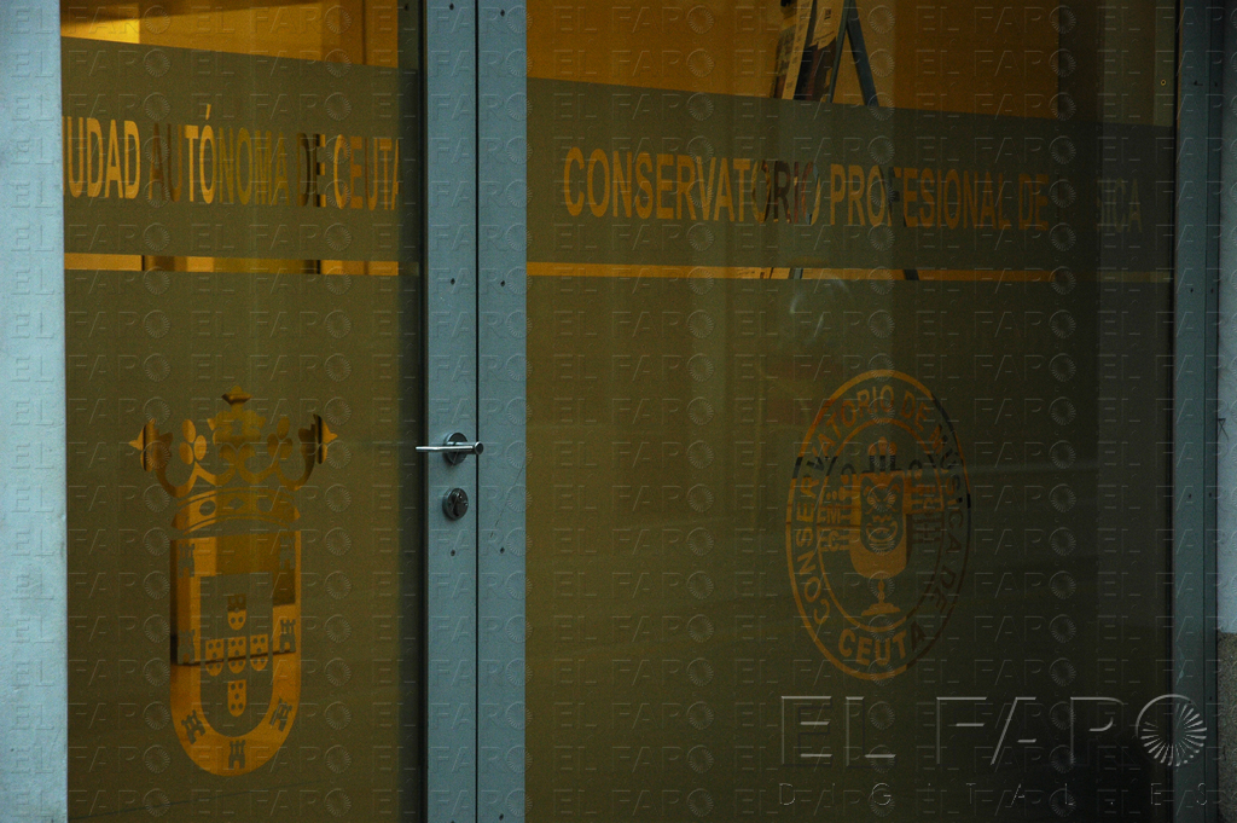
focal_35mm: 93
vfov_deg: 14.7
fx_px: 3193
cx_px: 618
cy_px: 412
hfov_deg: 21.9
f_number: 4.5
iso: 800
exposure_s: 1/100
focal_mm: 62
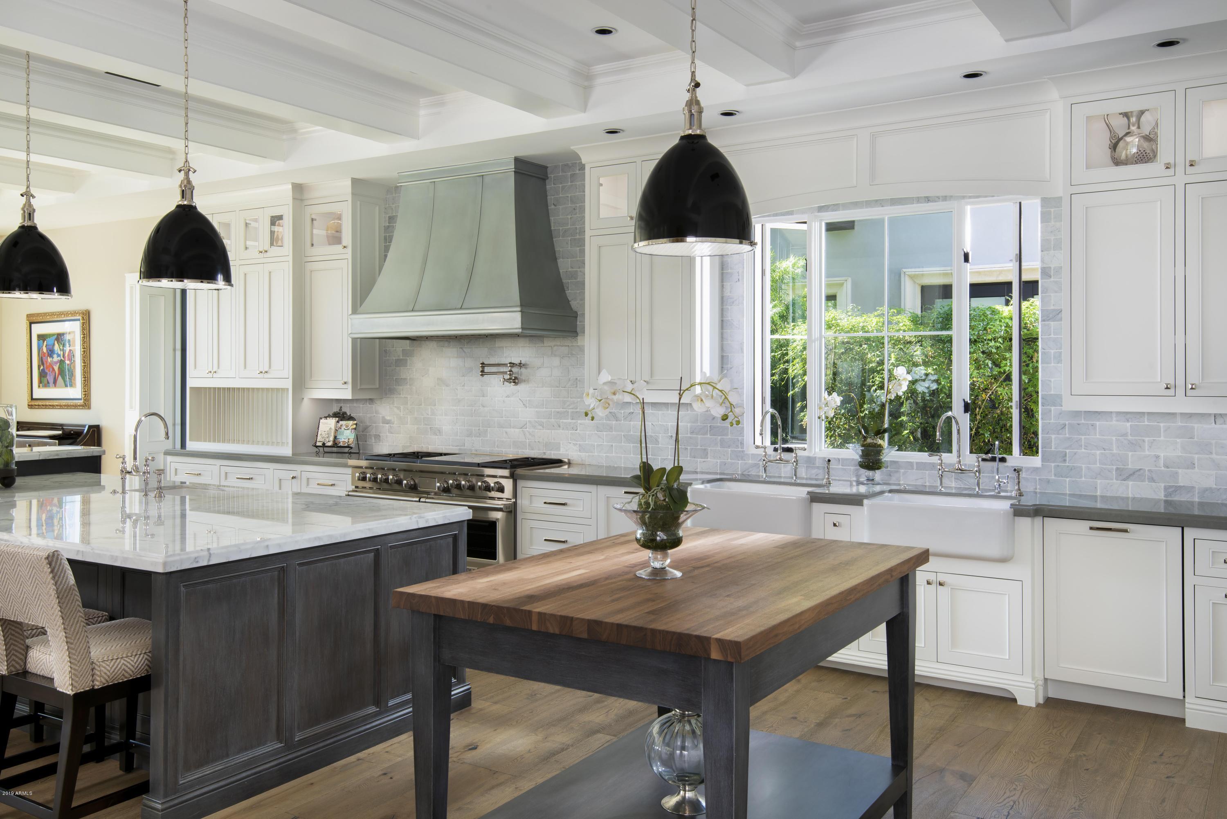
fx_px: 1023
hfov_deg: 61.9
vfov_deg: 43.6
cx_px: 614
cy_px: 410
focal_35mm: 30
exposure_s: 1.6
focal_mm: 30
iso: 100
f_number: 14
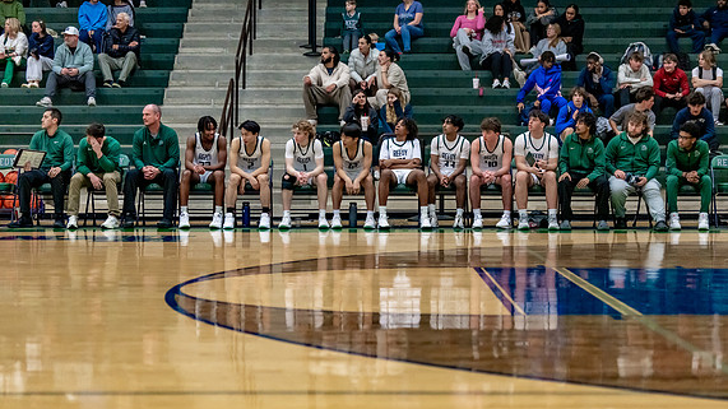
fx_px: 1602
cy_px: 176
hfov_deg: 25.6
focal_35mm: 83
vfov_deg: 14.6
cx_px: 393
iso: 2500
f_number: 2.8
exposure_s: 1/1000
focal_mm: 70
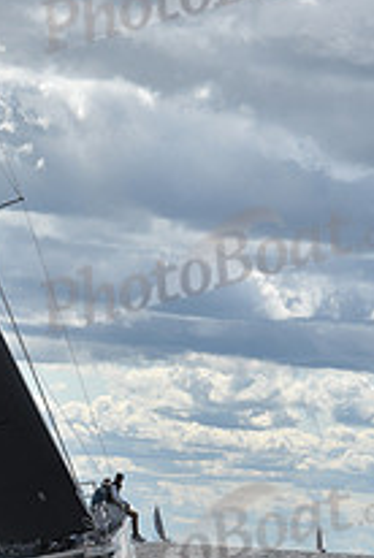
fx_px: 4147
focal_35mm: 267
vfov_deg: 7.7
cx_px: -99
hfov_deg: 5.1
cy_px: 163
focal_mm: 95
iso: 250
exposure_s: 1/1000
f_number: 9
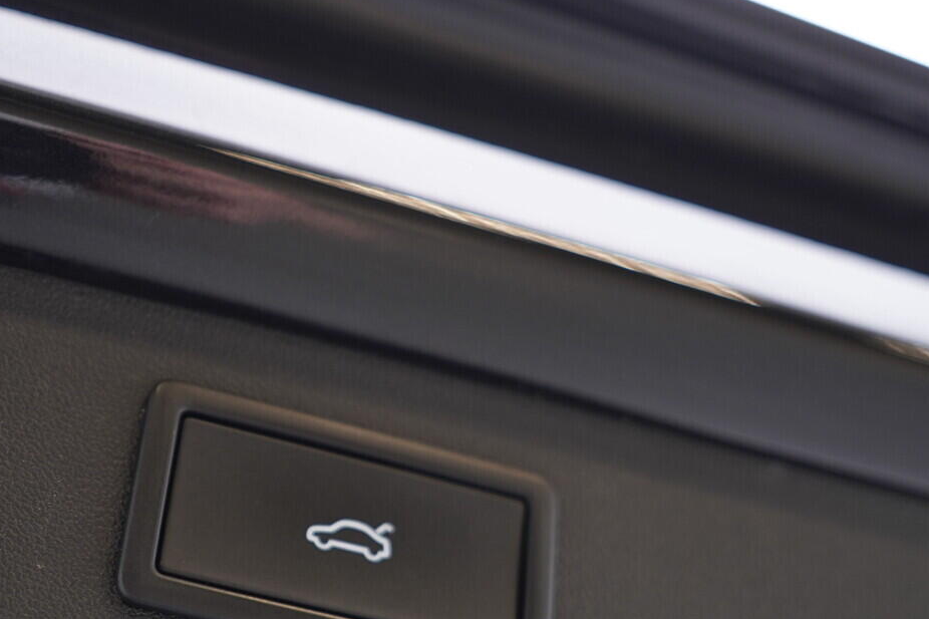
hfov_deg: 35.2
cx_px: 297
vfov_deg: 23.9
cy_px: 469
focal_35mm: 56
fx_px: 1445
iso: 250
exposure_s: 1/40
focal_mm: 24
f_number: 2.8
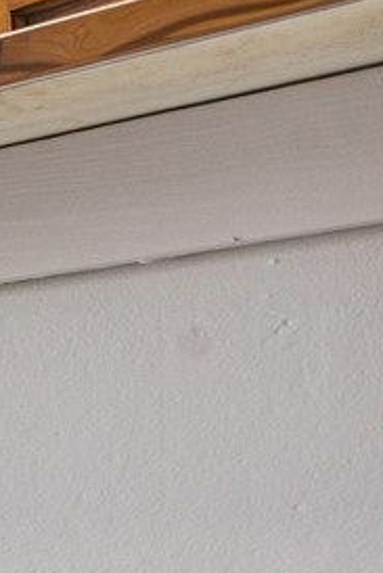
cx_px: -1006
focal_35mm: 99
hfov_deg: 8.8
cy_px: 649
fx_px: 1578
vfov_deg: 19.6
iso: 400
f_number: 9
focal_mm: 16
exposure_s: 1/30
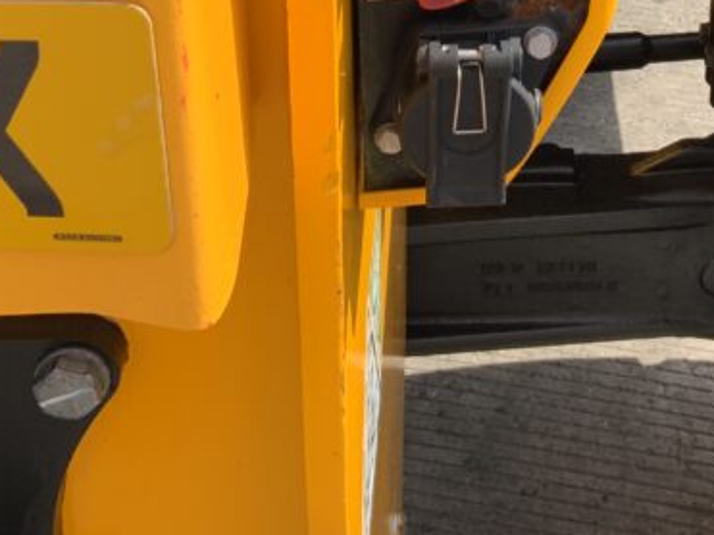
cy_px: -127
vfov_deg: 17.5
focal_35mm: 80
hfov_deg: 23.9
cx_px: 620
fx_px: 1650
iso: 16
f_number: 1.8
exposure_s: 1/620
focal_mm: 3
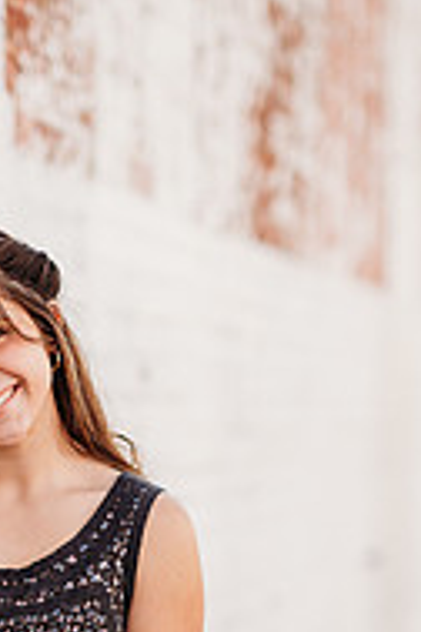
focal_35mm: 202
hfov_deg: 6.8
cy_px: 692
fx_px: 3543
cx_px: 47
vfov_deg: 10.1
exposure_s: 1/800
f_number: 2.2
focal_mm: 85
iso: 100
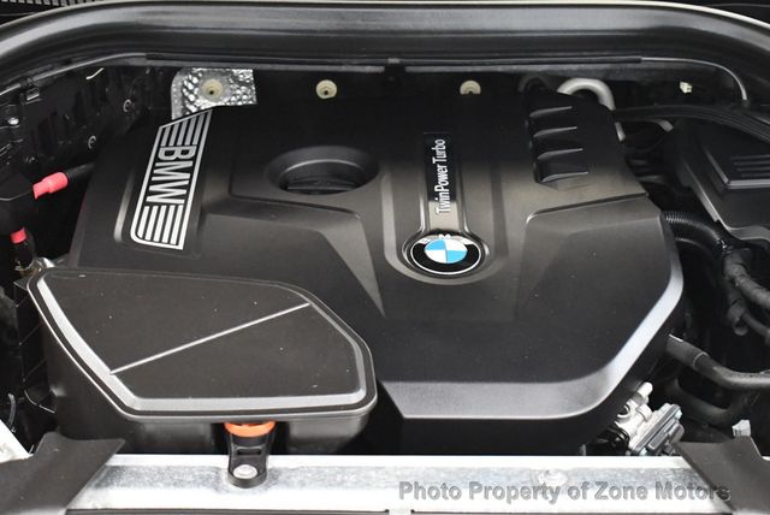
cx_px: 385
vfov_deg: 18.0
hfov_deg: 26.6
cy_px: 258
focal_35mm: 76
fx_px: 1627
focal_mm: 38
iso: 5600
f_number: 4.8
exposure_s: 1/60
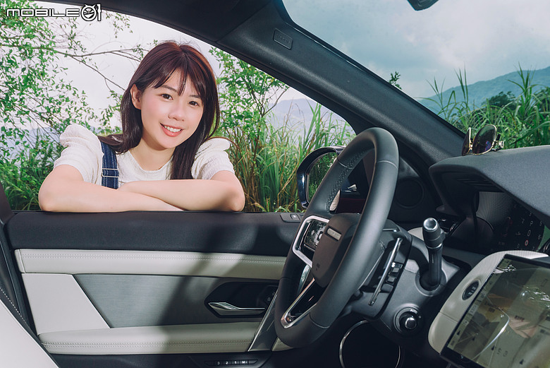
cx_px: 275
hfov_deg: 38.2
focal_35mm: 52
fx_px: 795
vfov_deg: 26.0
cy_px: 184
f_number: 5.6
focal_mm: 52
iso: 800
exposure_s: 1/80
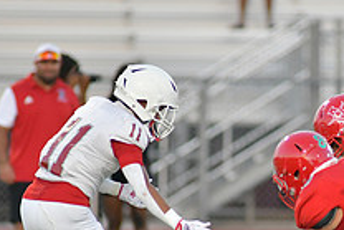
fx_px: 8013
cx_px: 311
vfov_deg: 1.6
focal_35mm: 838
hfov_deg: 2.5
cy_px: 224
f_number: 3.5
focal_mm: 300
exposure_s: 1/1250
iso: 2200
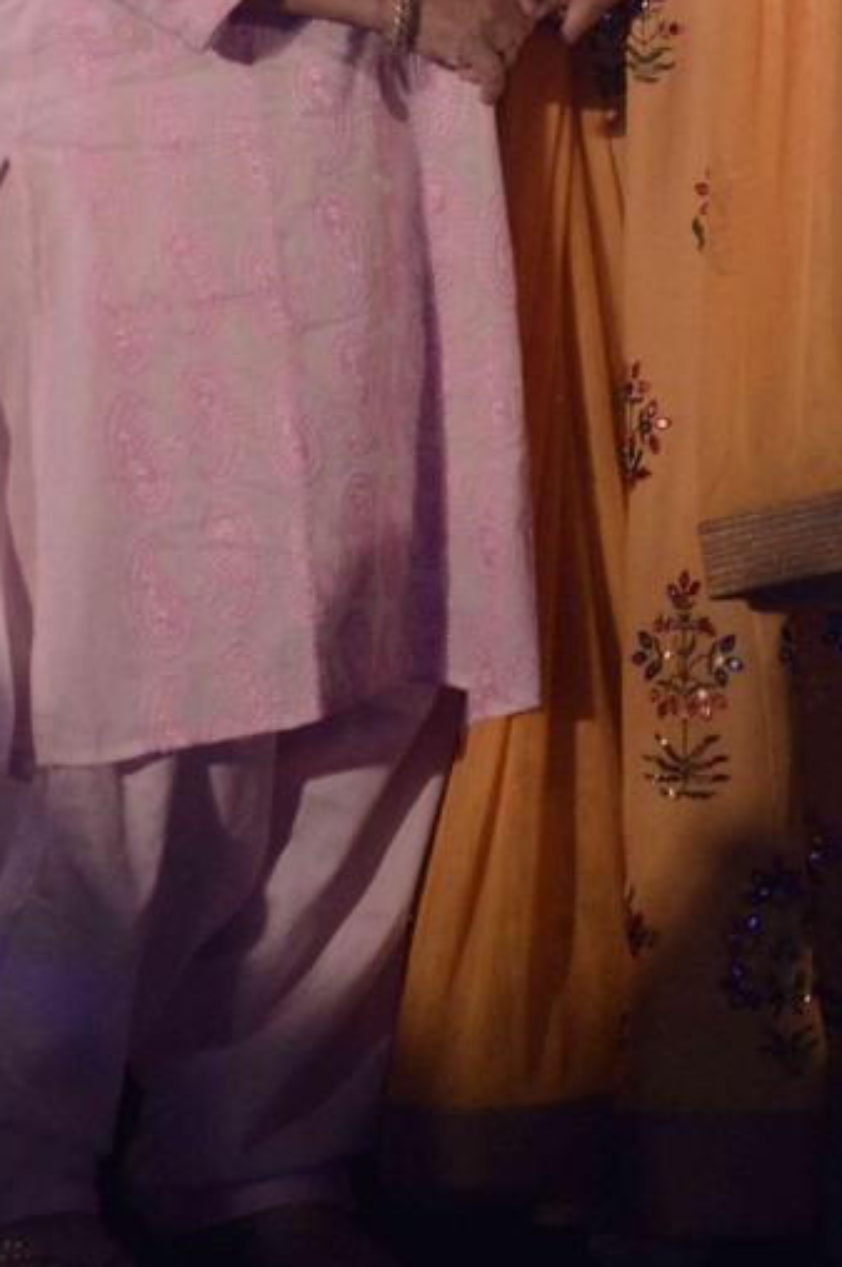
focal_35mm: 269
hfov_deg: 5.1
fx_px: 9456
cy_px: -40
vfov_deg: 7.6
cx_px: 572
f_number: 10
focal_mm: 70
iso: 1600
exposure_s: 1/160
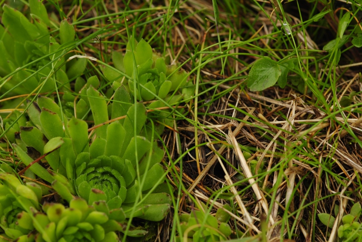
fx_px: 1284
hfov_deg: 16.0
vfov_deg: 10.8
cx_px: 181
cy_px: 121
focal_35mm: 128
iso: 200
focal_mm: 85
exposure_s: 1/160
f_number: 7.1
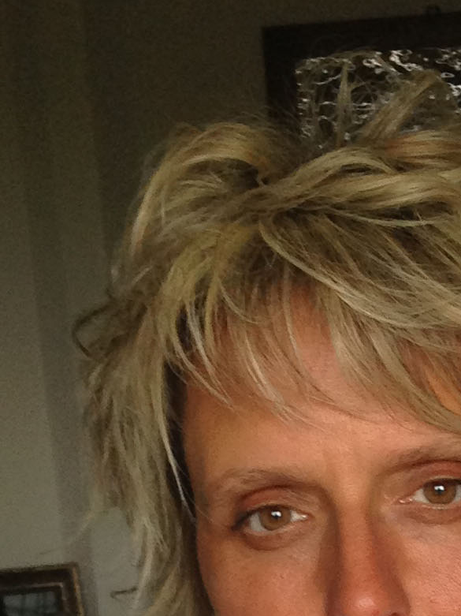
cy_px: 933
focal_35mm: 138
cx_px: 422
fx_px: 2452
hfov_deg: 10.7
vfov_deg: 13.5
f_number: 2.4
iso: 100
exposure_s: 1/120
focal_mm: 4.13
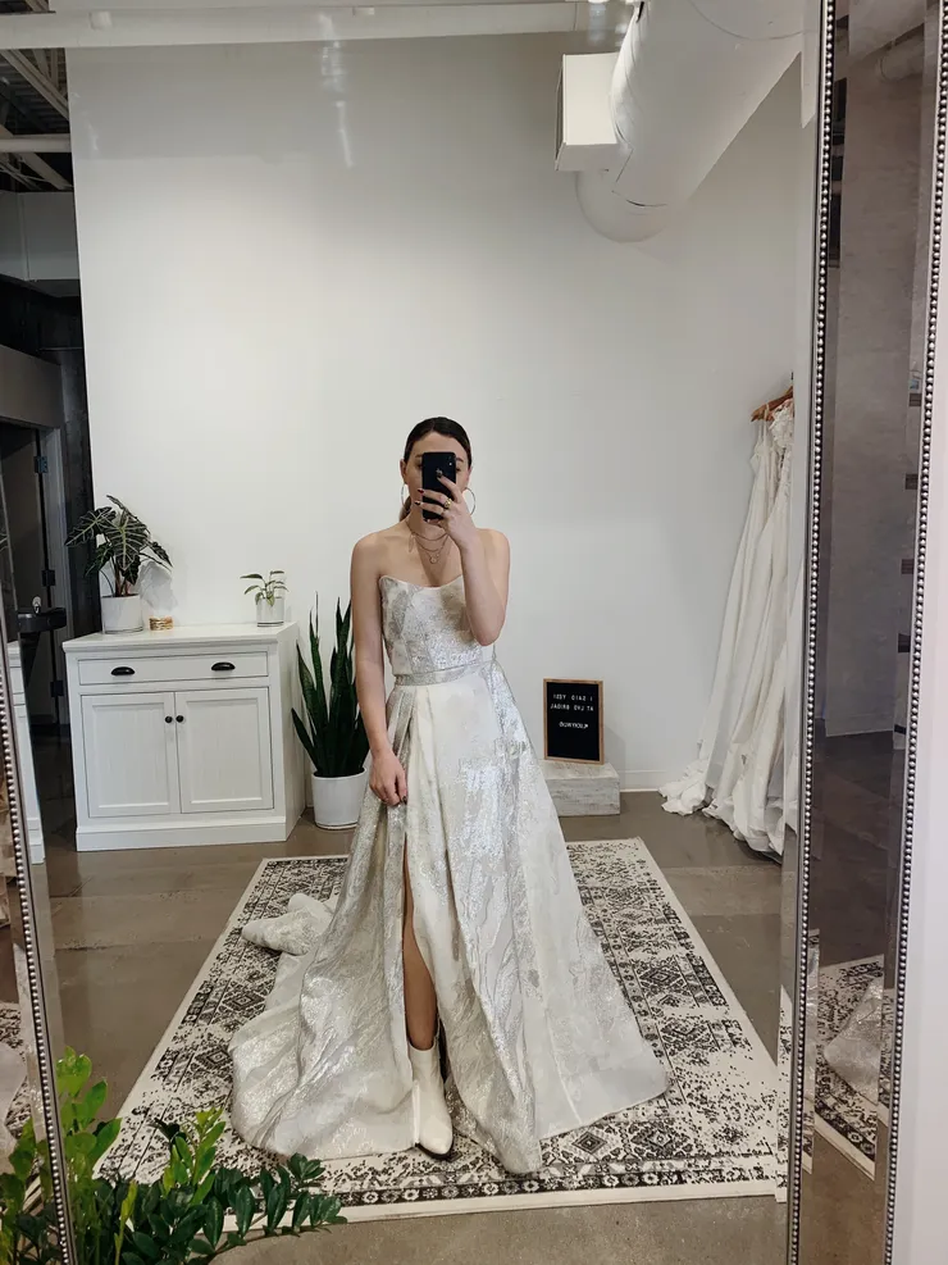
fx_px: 950
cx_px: 474
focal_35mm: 26
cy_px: 632
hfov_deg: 53.1
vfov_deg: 67.3
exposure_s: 1/60
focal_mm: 4.25
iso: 50
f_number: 1.8
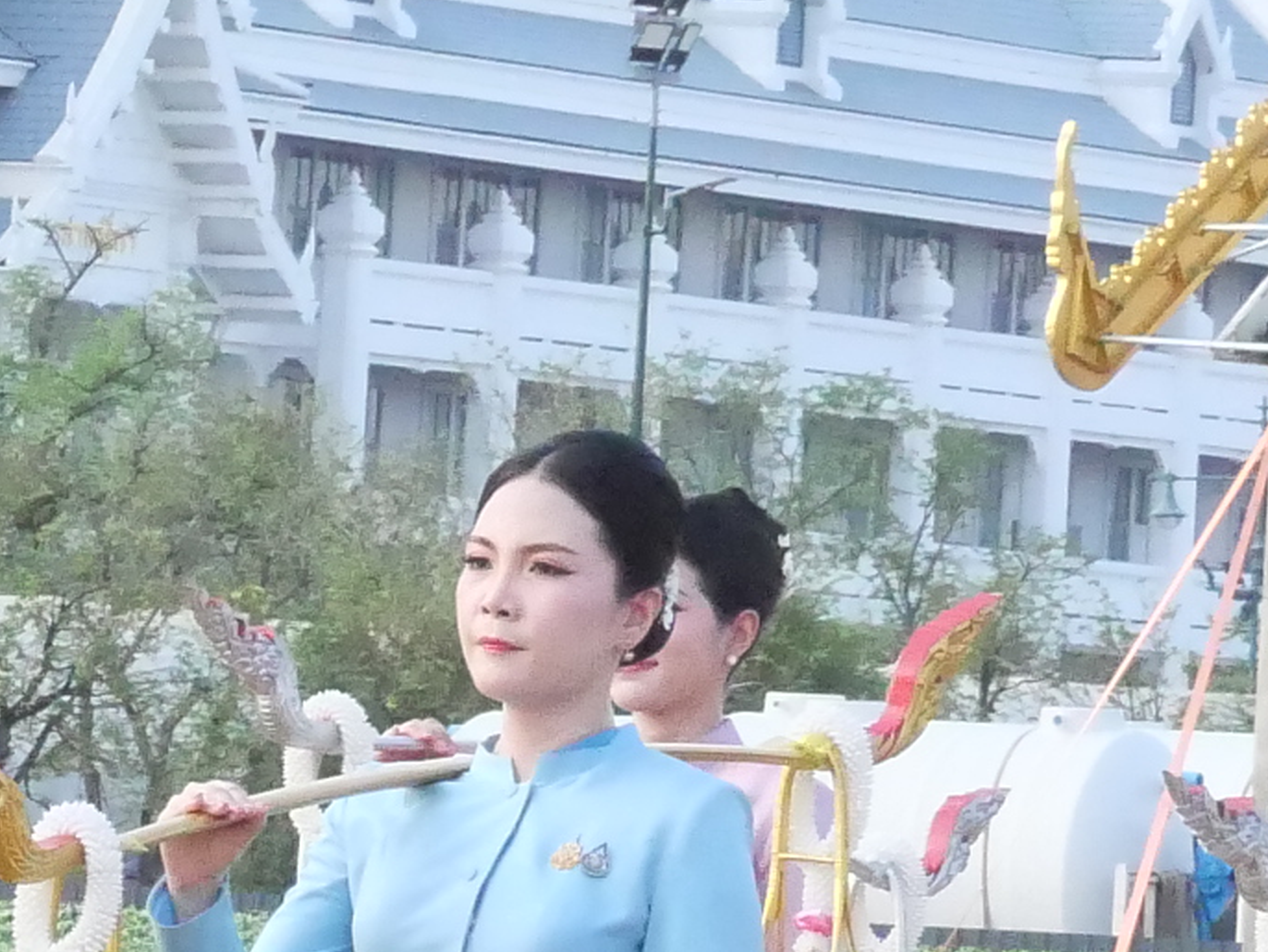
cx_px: -876
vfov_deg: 3.4
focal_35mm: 432
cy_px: 891
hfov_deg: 4.5
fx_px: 15830
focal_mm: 40
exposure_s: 1/1600
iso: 4000
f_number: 9
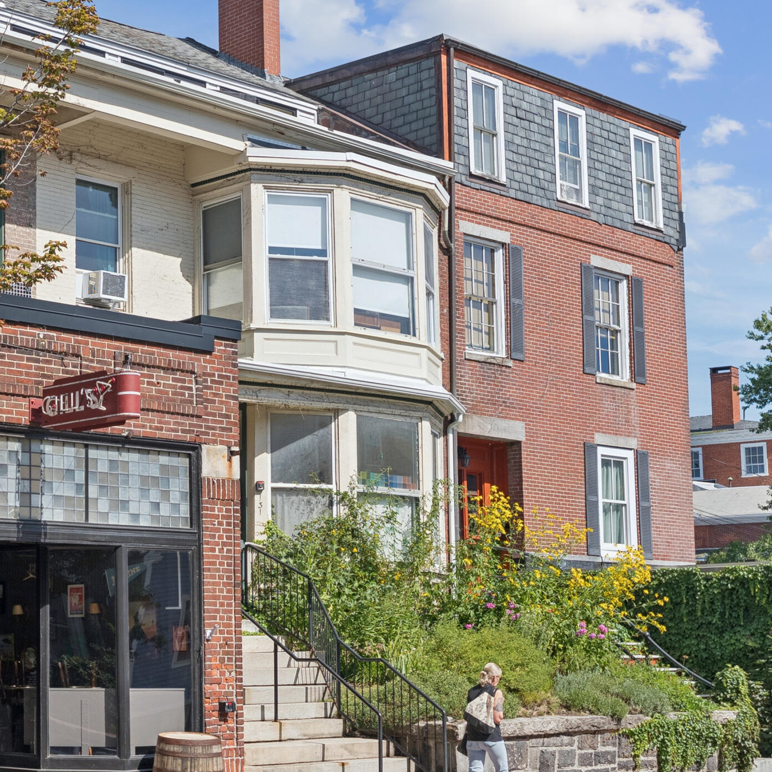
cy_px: 479
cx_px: 16
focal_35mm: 64
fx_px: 1615
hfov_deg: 25.7
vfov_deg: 26.8
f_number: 7.1
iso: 320
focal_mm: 35
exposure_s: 1/640
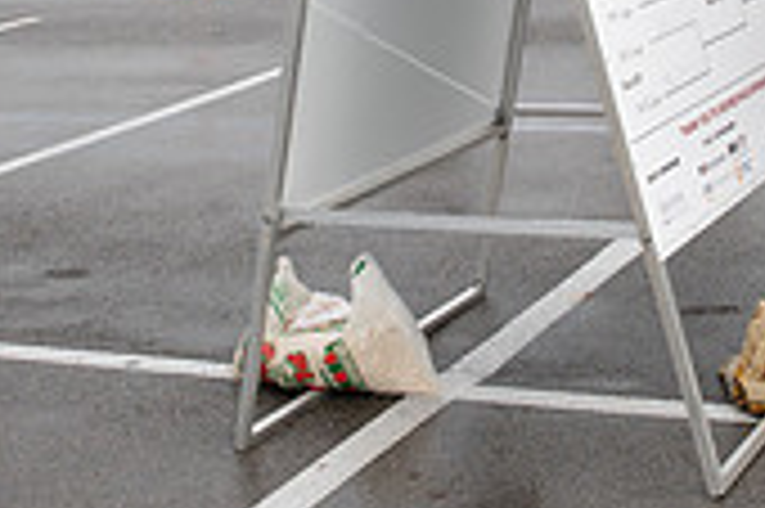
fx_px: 1974
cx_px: 531
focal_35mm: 93
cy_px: -135
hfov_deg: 21.8
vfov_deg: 14.1
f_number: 7.1
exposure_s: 1/500
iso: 400
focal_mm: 26
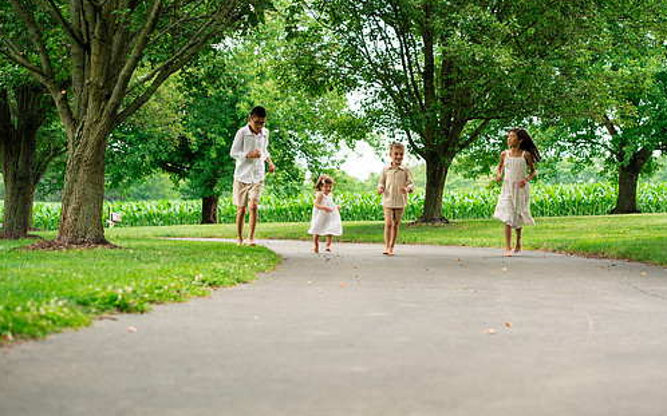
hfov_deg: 20.6
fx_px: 1836
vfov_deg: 12.9
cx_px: 386
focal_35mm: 101
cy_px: 185
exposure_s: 1/500
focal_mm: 85
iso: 500
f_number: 3.5
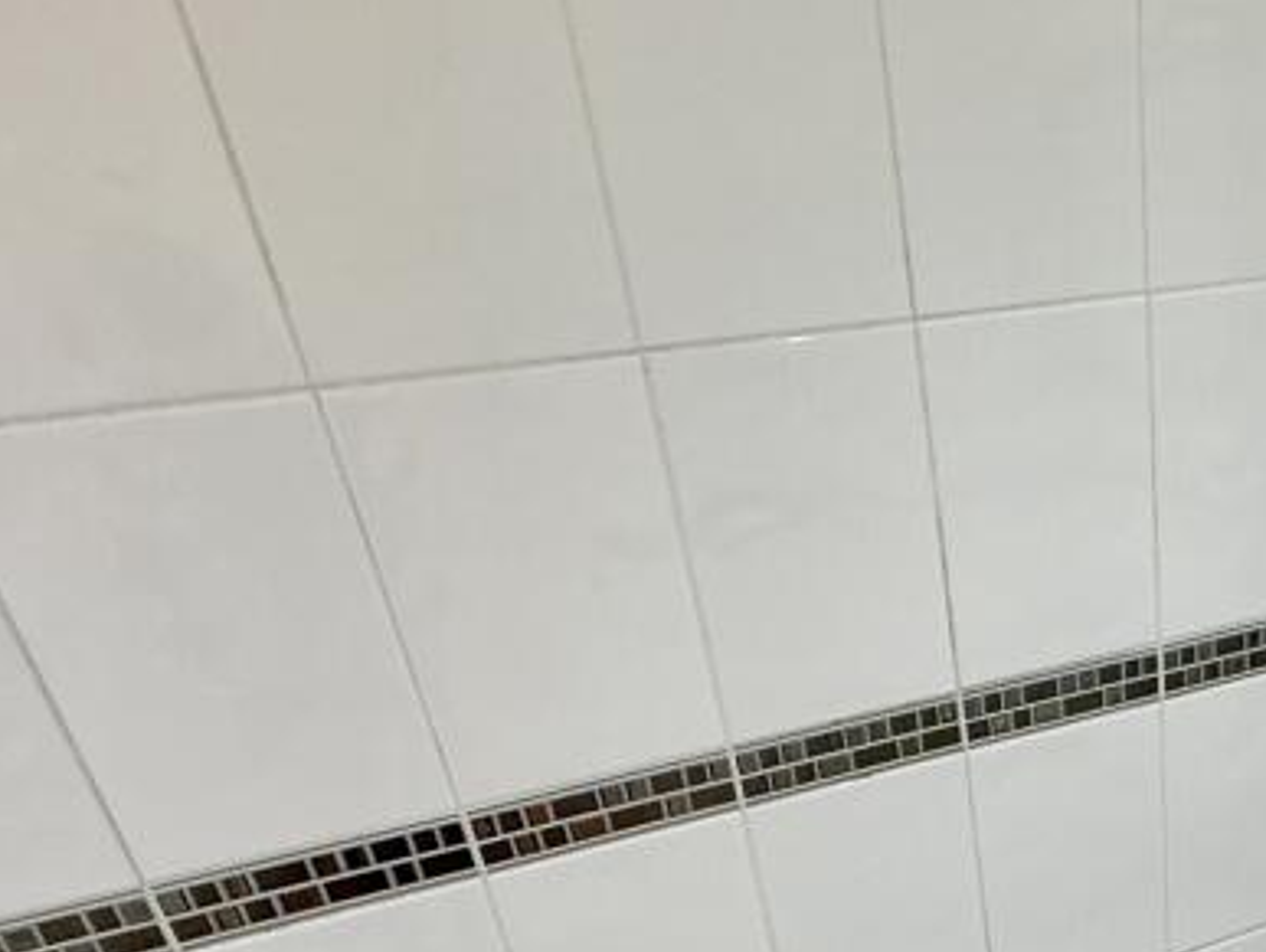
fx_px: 1354
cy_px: 1145
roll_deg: +4.2
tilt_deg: -34.6
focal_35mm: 37
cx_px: 1089
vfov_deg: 32.1
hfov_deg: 46.2
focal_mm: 2.22
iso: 125
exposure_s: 1/100
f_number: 2.2
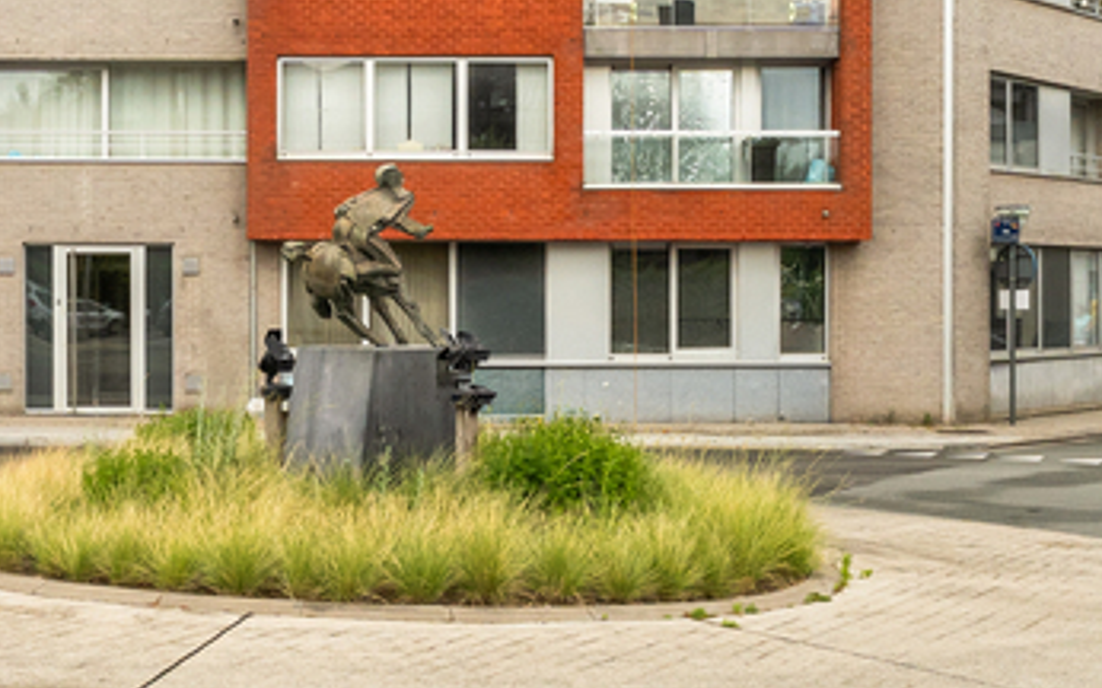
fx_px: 1982
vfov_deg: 19.1
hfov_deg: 30.9
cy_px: -11
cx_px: 385
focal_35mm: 66
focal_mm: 18.8
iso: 640
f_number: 11
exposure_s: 1/800
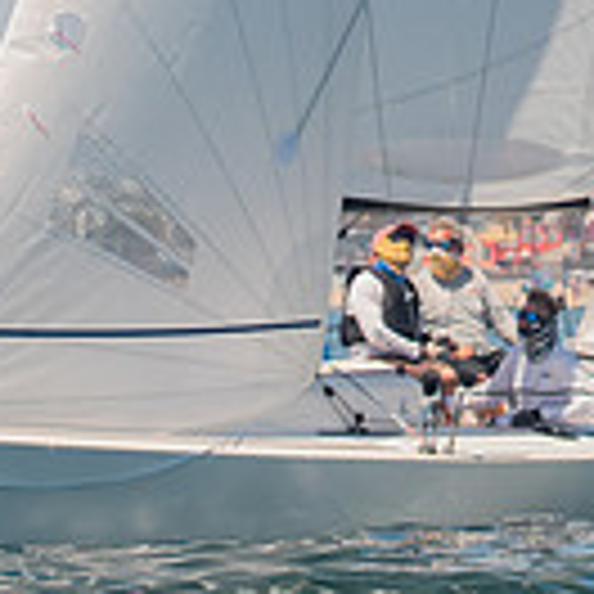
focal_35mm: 461
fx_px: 8950
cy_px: -395
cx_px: 735
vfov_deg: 3.8
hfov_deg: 3.8
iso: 400
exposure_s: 1/1000
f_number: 4.5
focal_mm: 70
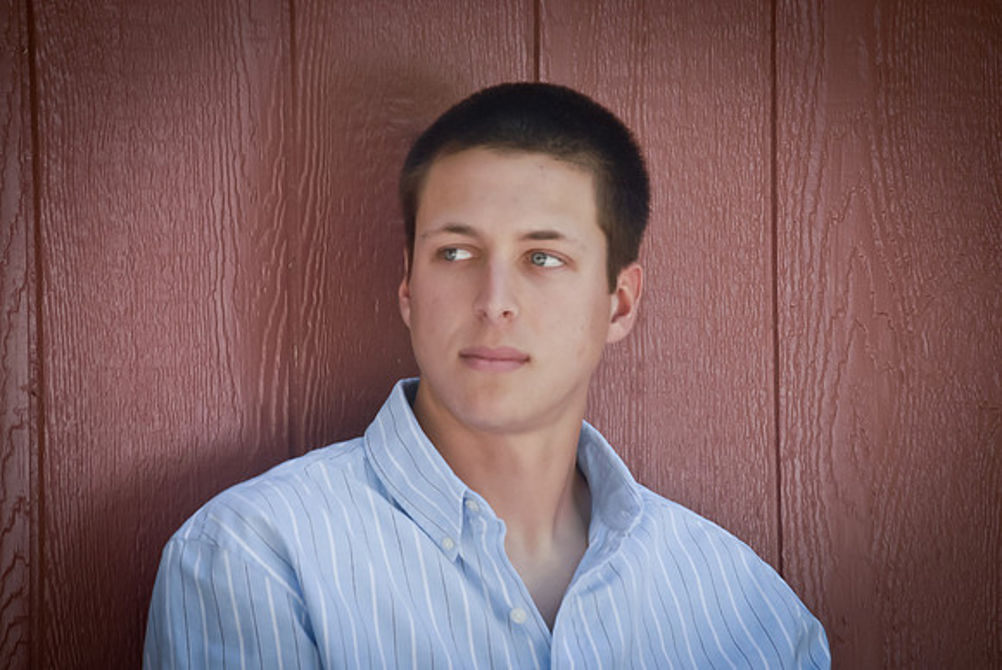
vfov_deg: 5.9
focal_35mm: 232
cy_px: 335
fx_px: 6478
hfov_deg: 8.8
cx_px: 501
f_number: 7.1
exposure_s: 1/200
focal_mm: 155
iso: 400
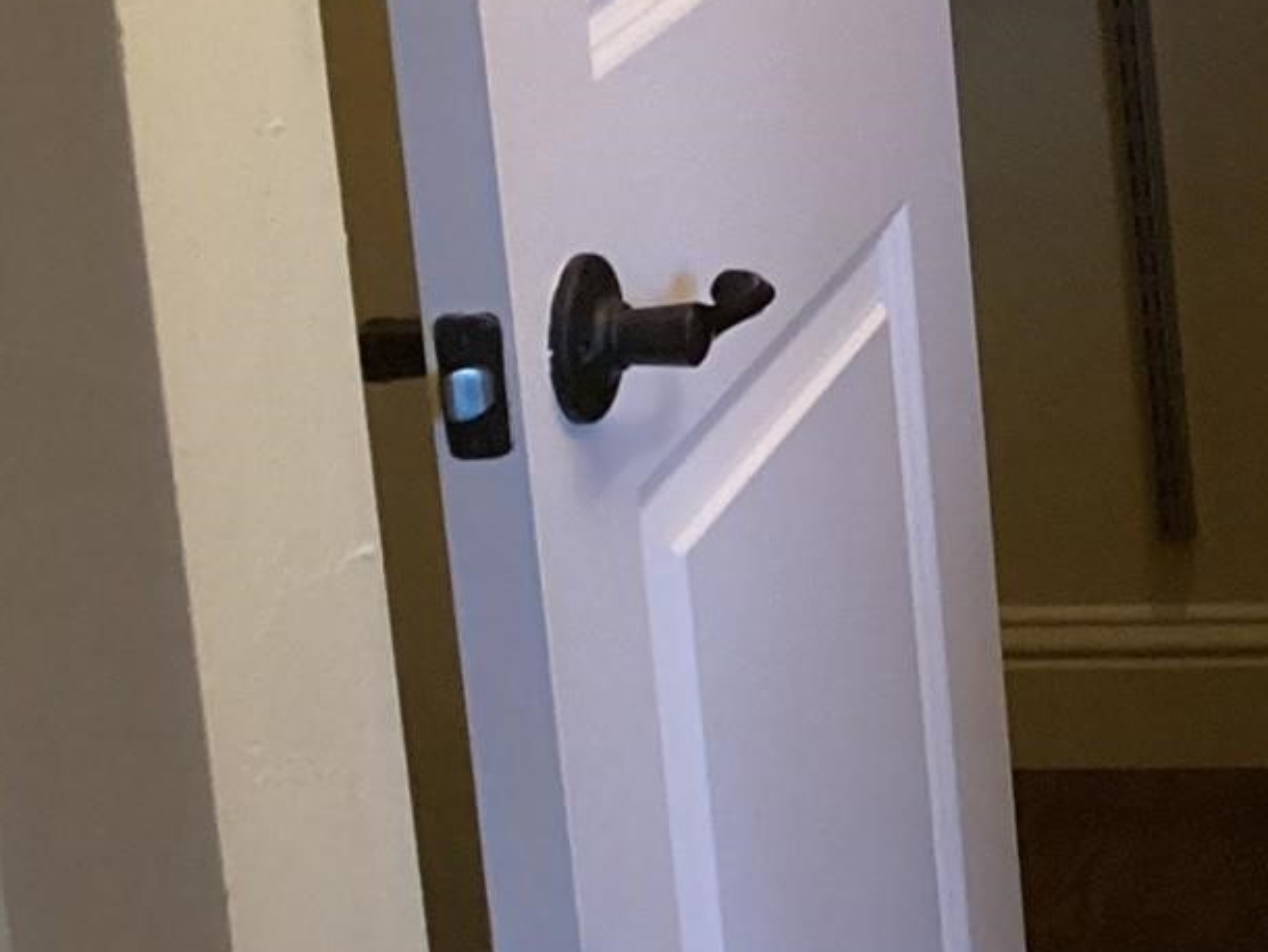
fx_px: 3811
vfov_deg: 13.6
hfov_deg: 16.5
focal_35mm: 104
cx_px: 2116
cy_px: -358
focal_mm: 3.3
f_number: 2.4
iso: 320
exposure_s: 1/40
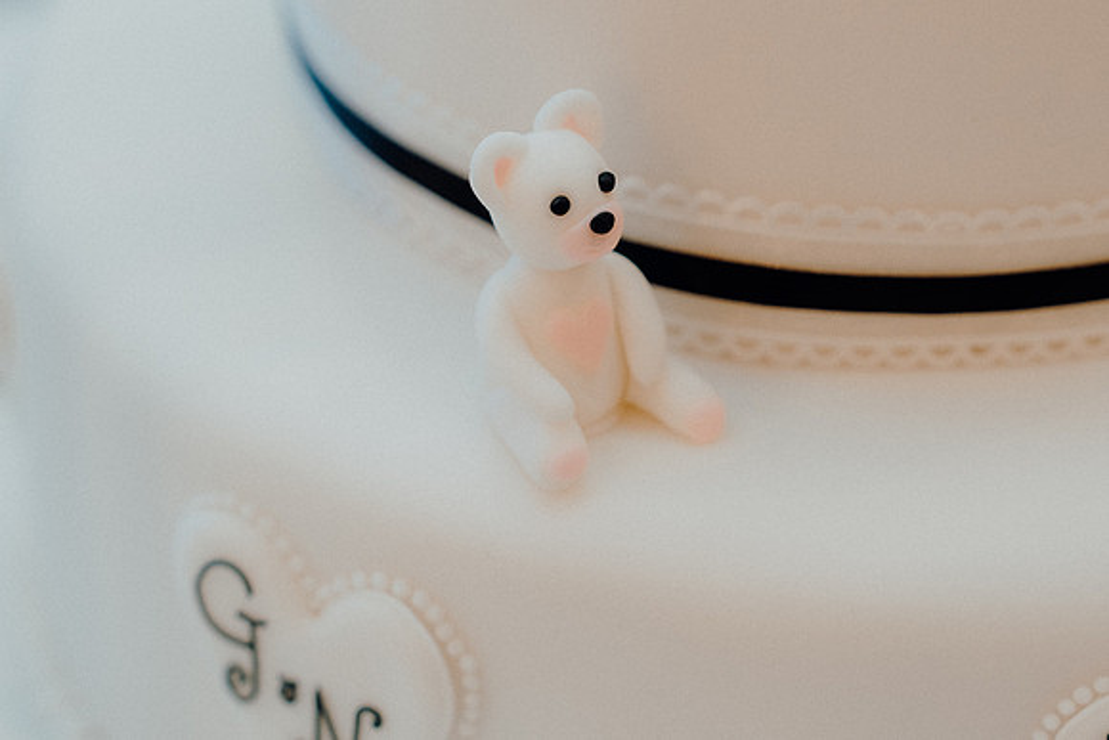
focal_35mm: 105
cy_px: 370
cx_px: 554
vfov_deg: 13.0
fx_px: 3235
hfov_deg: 19.5
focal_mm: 70
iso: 640
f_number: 3.5
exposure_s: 1/160
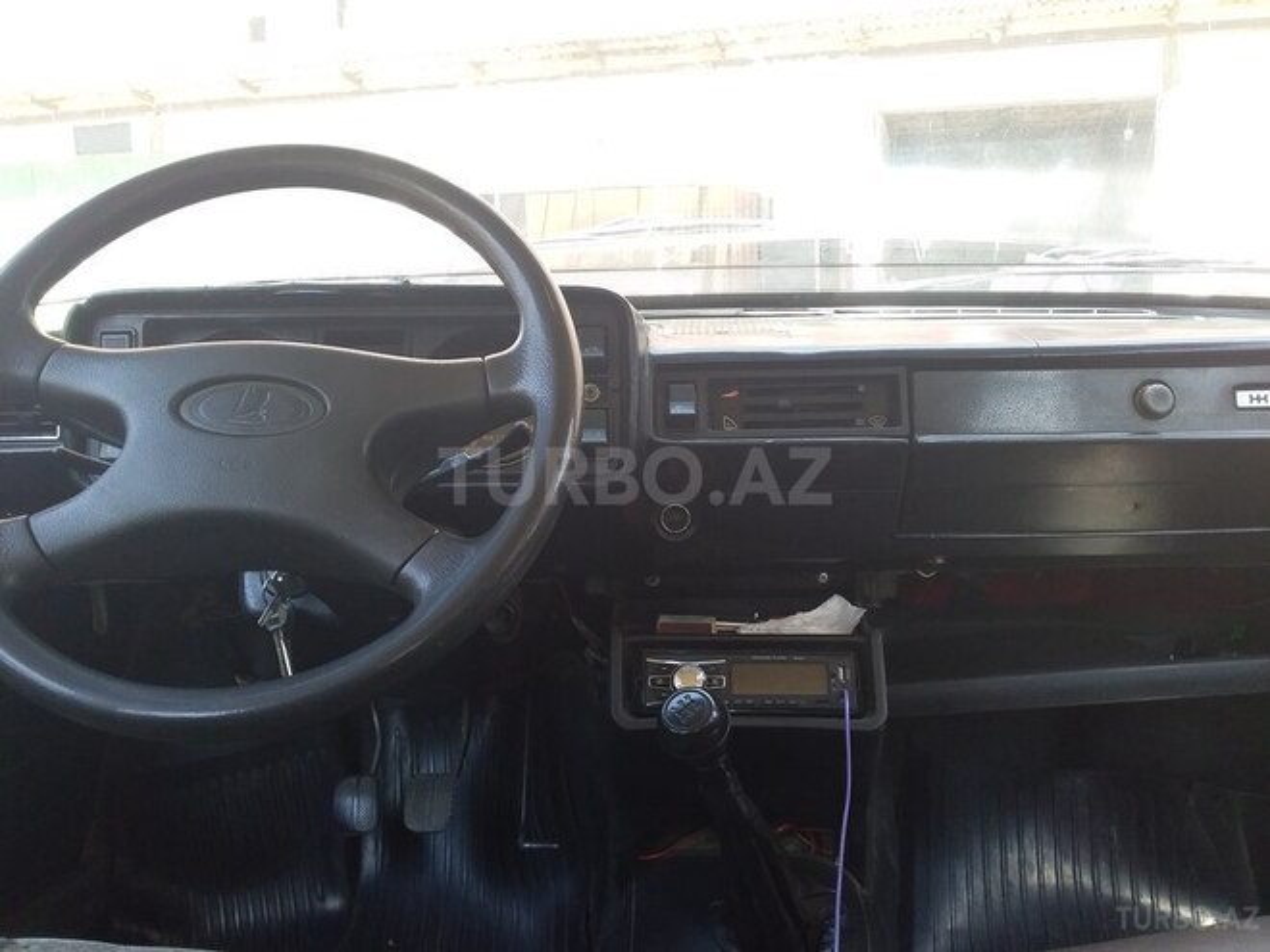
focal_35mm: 31
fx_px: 1137
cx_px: 635
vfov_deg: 45.4
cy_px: 476
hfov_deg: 58.4
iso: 50
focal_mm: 3.3
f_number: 2.2
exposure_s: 1/100
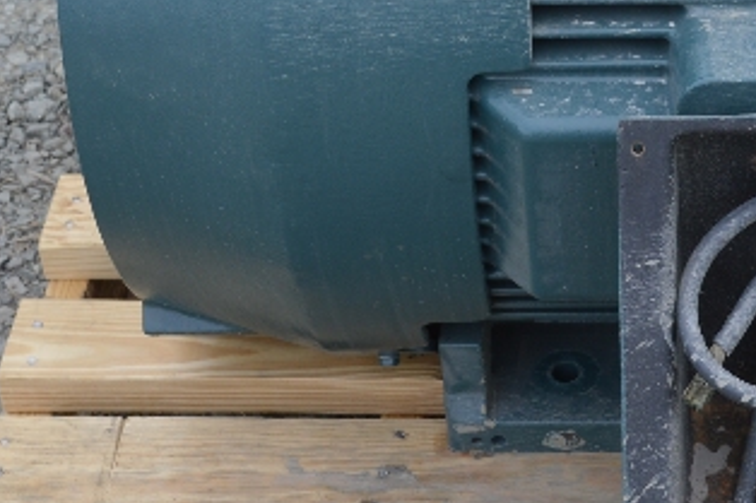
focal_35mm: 120
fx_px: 2510
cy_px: 97
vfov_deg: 11.4
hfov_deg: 16.8
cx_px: 742
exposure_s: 1/125
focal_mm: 25
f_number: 5.6
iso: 100
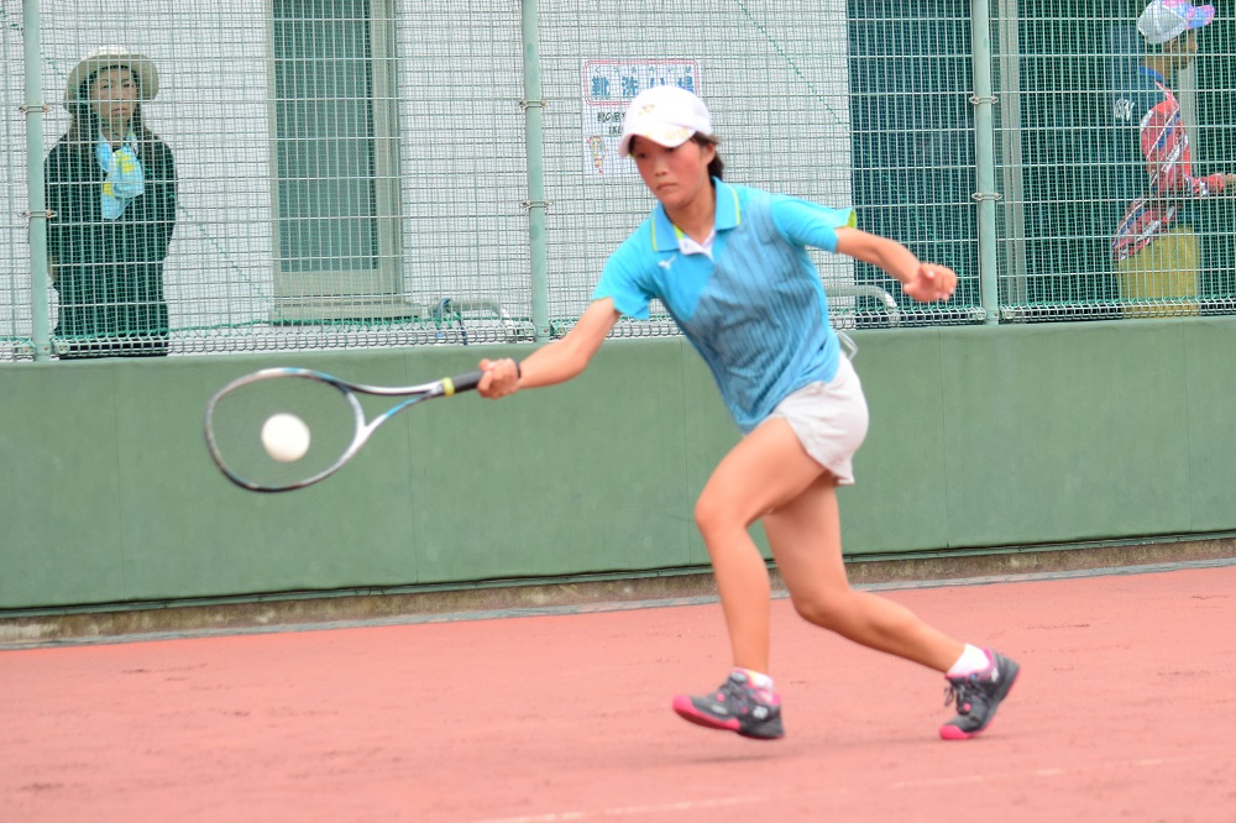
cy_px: 412
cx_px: 618
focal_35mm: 158
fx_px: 5405
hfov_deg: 13.0
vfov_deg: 8.7
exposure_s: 1/1250
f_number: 4.8
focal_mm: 105
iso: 500
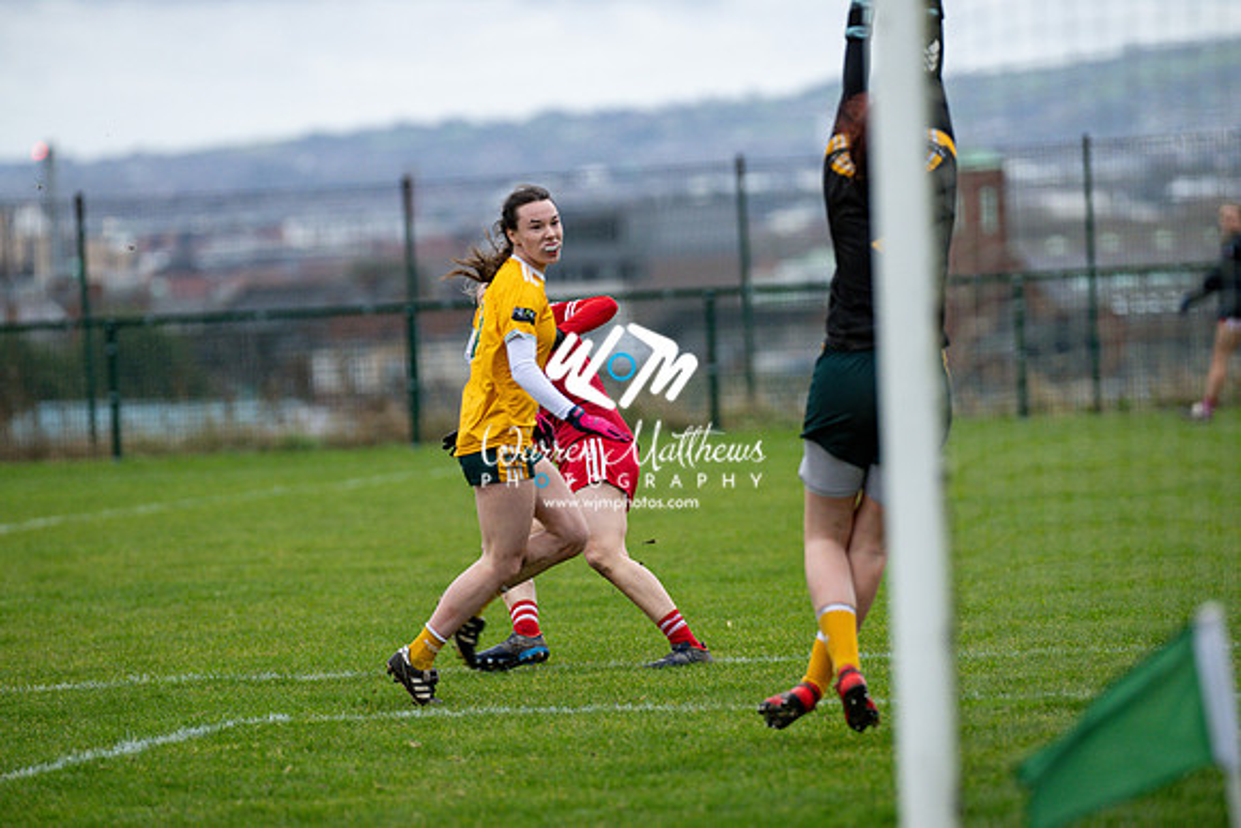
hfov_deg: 8.6
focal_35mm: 240
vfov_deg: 5.7
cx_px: 620
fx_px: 8275
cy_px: 414
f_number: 2.8
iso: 2000
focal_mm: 240
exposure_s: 1/640
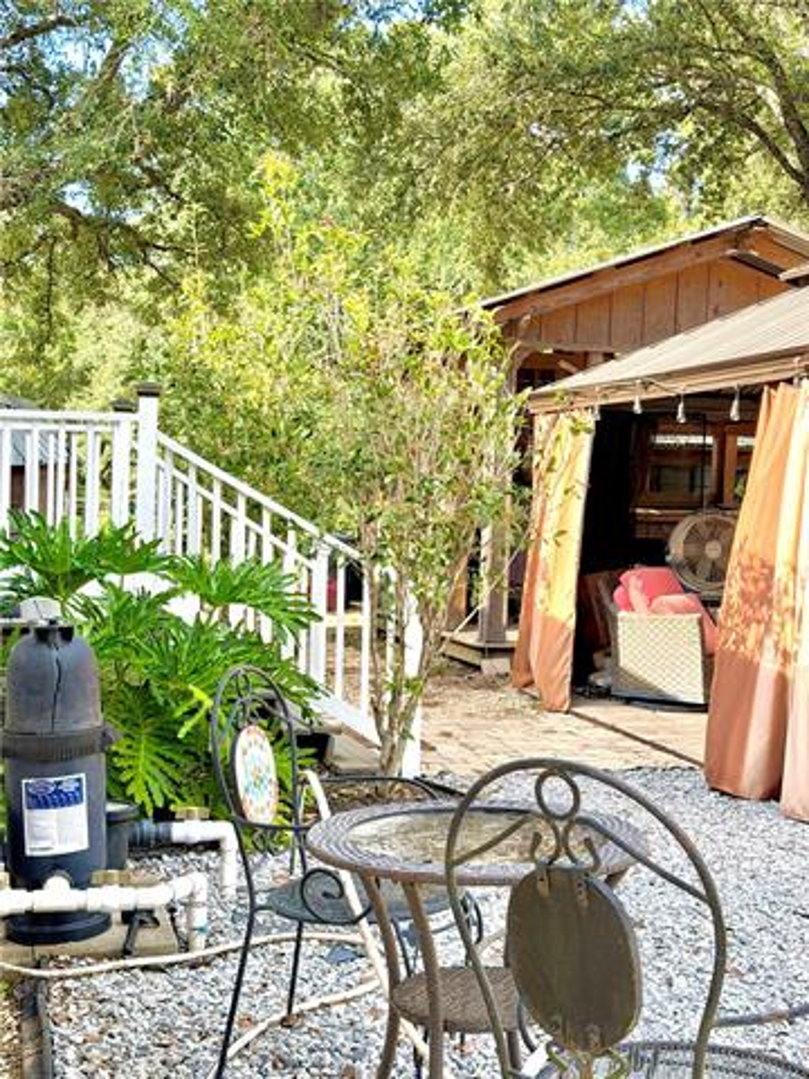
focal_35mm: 48
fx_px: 1496
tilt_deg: -2.9
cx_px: 404
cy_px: 540
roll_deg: -2.2
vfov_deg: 39.7
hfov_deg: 30.3
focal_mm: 6.76
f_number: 1.78
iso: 100
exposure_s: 1/669
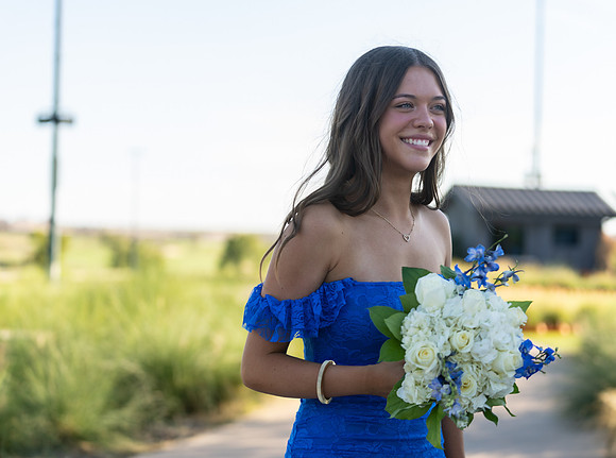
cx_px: 344
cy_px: 230
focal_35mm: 79
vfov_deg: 18.6
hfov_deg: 24.8
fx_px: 1397
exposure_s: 1/400
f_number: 2.8
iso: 100
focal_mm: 70
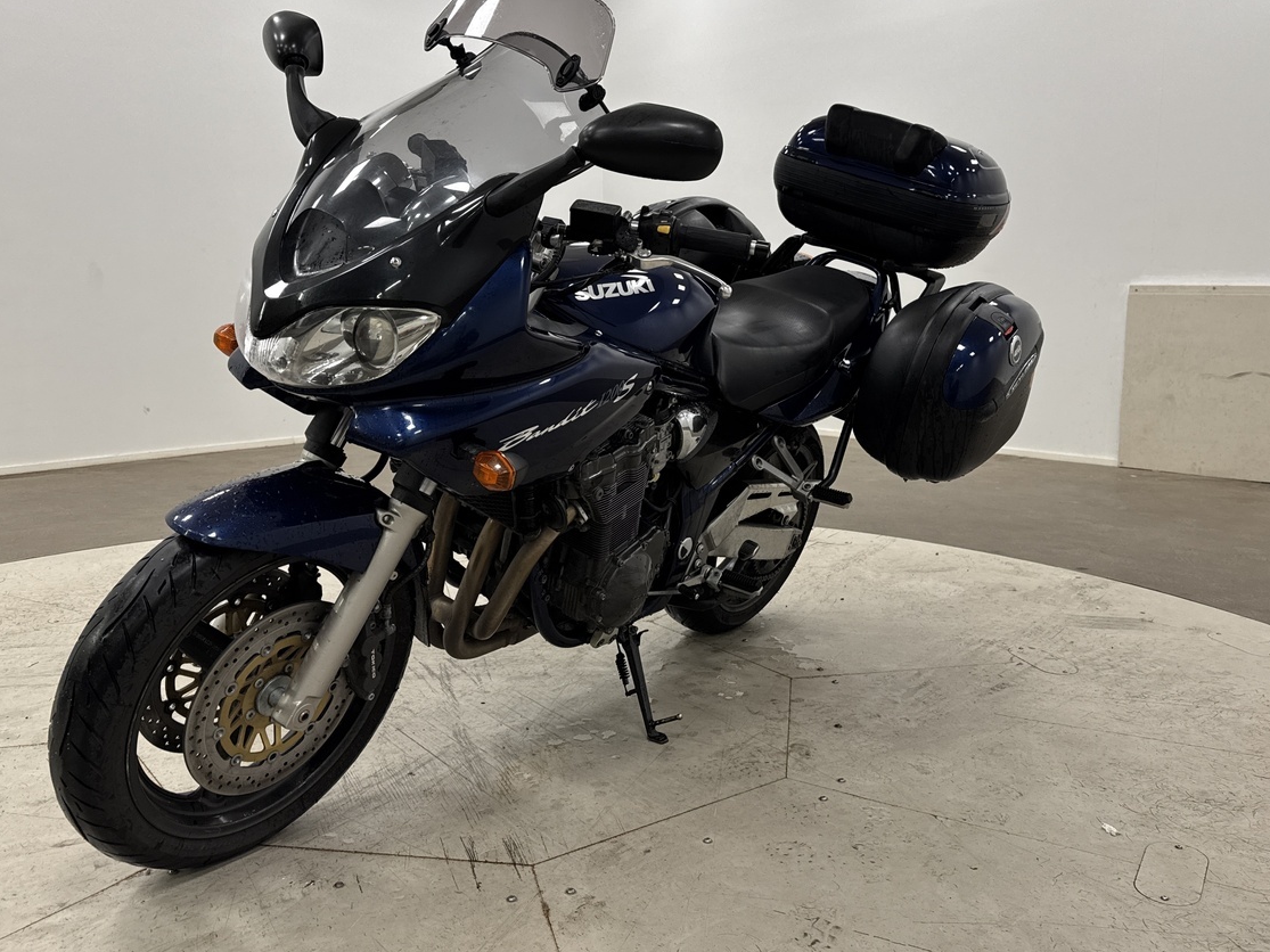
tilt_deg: -7.4
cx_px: 649
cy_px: 421
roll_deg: -1.0
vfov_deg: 45.4
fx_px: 1137
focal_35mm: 31
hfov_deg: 58.4
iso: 125
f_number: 1.78
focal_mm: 6.76
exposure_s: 1/100
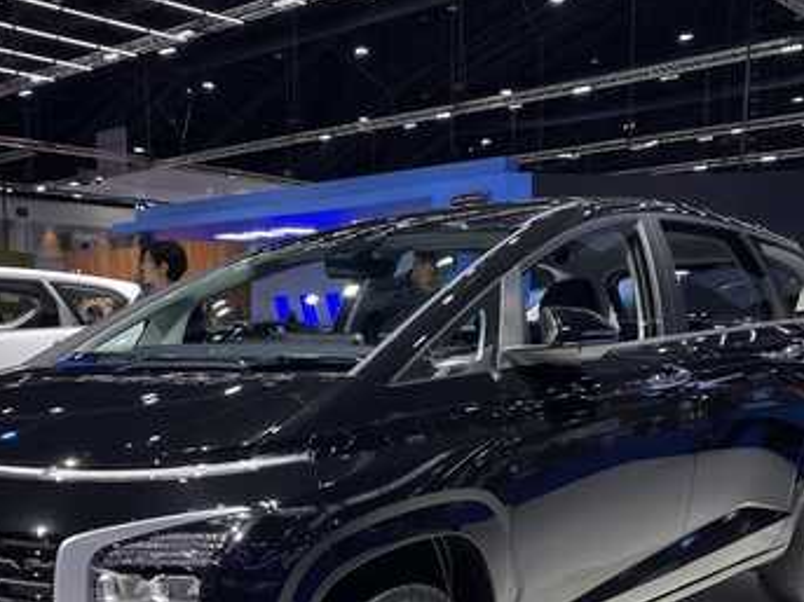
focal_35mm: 44
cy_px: 479
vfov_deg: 32.0
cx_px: 361
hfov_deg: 42.9
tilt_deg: -7.8
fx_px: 1022
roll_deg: +0.6
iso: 32
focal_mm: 5.1
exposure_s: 1/153
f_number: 1.6
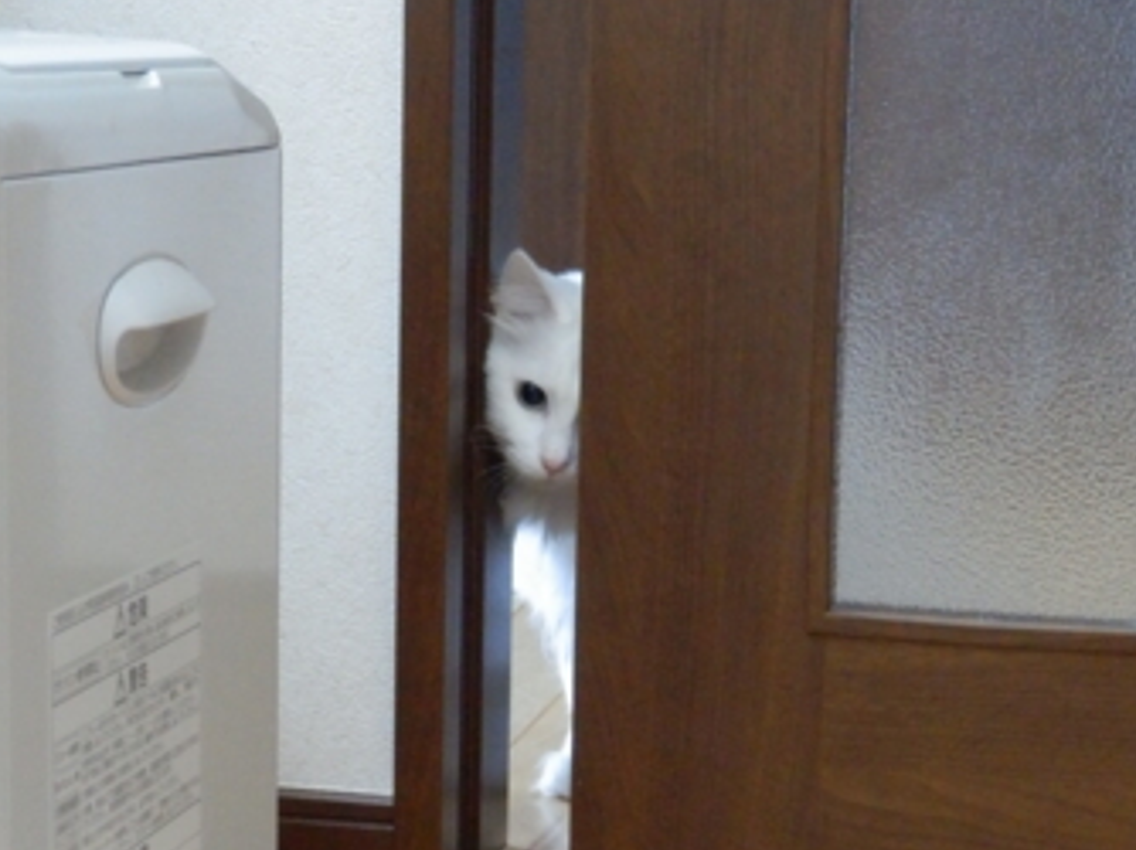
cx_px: 568
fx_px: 2919
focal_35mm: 89
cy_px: 626
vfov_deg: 16.5
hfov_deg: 22.0
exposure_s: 1/13
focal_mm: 11.9
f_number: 4.4
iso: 1600
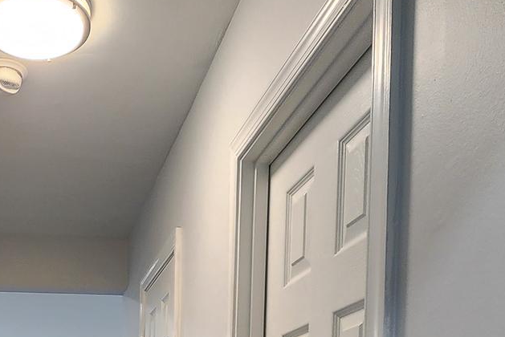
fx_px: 617
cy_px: 464
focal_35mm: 44
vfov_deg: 25.3
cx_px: 67
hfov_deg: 41.6
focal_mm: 2.2
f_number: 2.2
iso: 160
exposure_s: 1/60
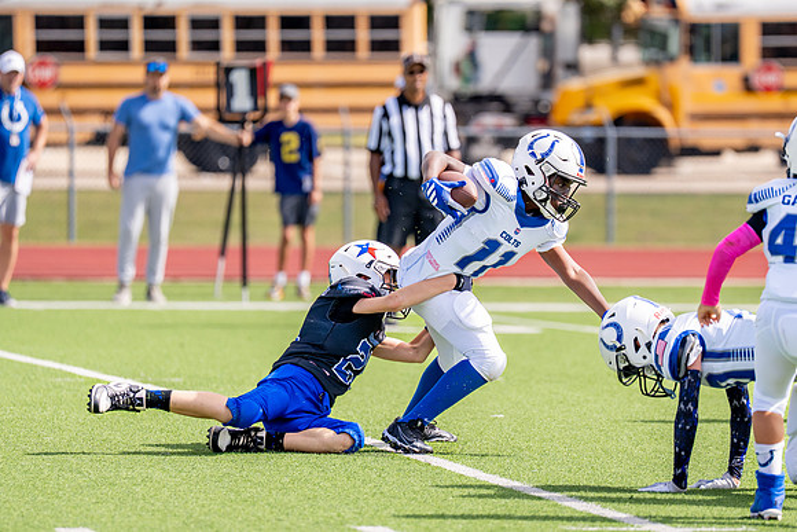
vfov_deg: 4.2
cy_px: 282
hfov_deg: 6.4
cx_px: 462
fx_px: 7183
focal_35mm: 324
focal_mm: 200
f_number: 2.8
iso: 250
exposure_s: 1/3200
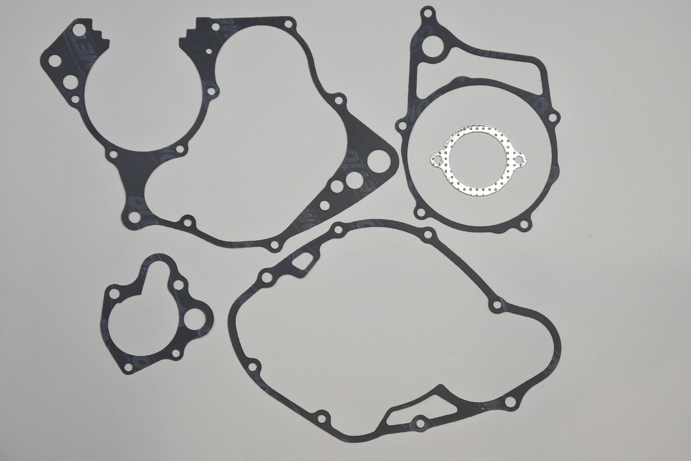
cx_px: 346
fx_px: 998
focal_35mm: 52
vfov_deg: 26.0
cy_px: 230
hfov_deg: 38.2
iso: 560
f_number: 4.5
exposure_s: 1/125
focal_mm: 19.3
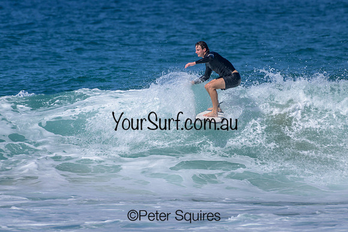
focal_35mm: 1000
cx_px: 174
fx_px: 9668
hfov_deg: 2.1
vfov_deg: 1.4
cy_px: 116
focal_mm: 1000
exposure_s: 1/2000
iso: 640
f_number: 11
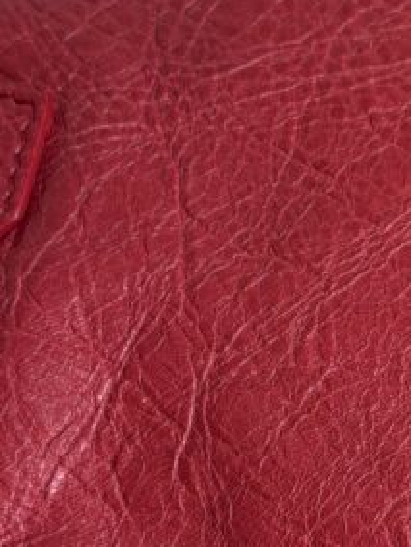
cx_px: 425
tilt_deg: -52.2
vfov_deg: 14.3
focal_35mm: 135
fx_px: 2137
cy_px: 580
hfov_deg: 10.9
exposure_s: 1/120
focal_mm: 6.76
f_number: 1.78
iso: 80
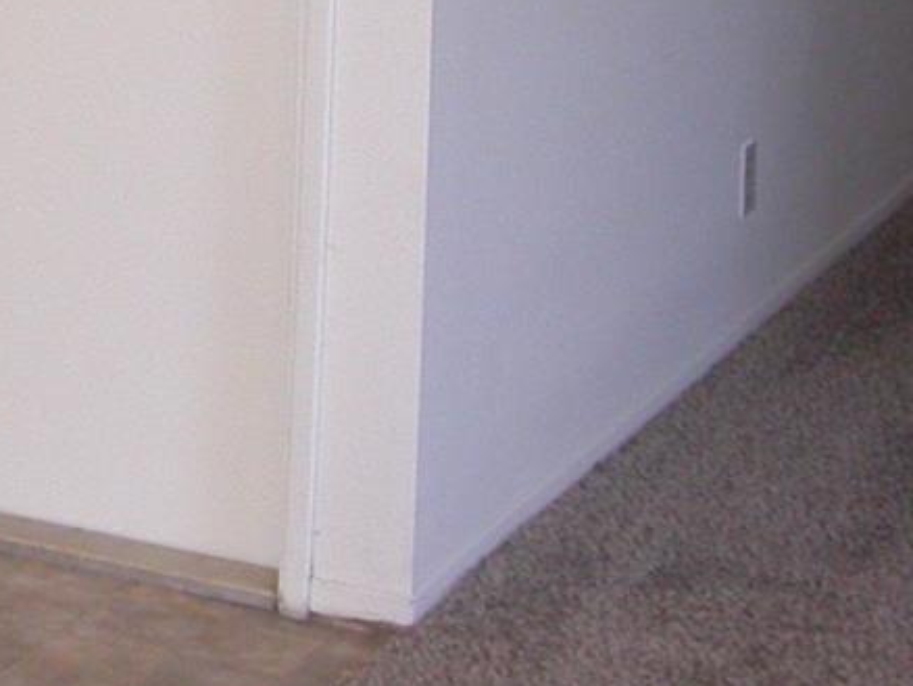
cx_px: -392
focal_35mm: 130
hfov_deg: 14.3
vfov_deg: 11.1
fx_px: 3431
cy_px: -252
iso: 200
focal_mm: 7.85
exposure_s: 1/60
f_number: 2.6
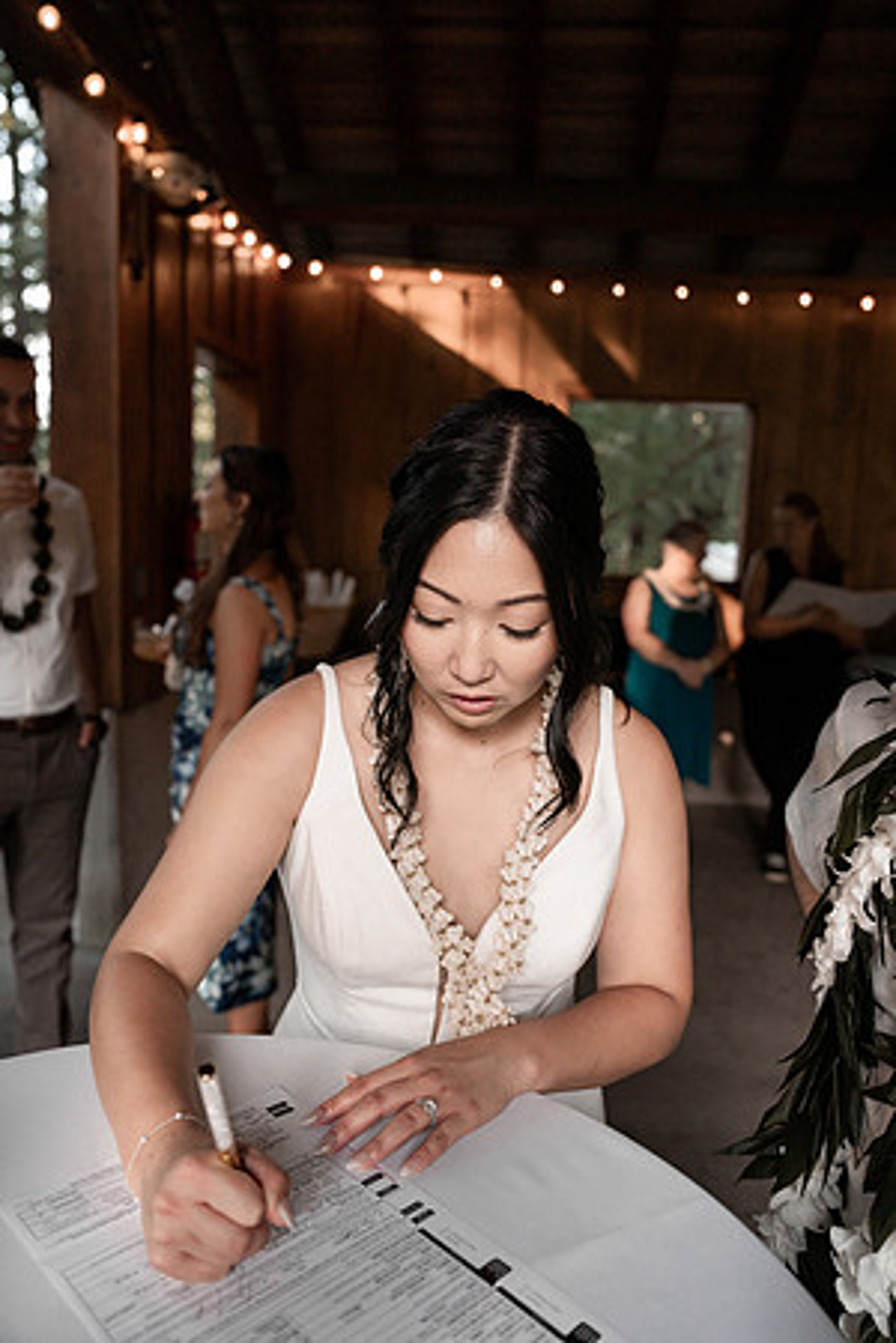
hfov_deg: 49.6
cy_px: 672
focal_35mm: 26
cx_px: 448
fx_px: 971
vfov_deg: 69.4
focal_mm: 26
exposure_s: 1/400
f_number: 2.8
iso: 500
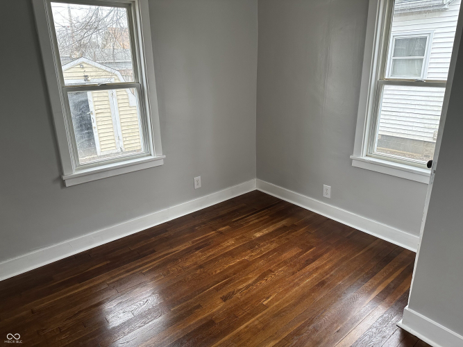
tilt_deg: -18.5
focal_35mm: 24
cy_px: 174
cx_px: 232
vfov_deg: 56.8
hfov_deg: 71.6
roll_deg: +1.3
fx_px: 321
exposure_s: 1/120
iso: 160
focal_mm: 6.86
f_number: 1.78
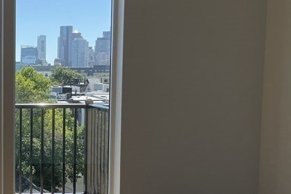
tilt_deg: -5.2
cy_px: 124
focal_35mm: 64
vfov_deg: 21.2
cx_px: -42
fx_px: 517
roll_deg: -0.3
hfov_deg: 28.2
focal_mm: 5.1
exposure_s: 1/1821
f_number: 1.6
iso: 32
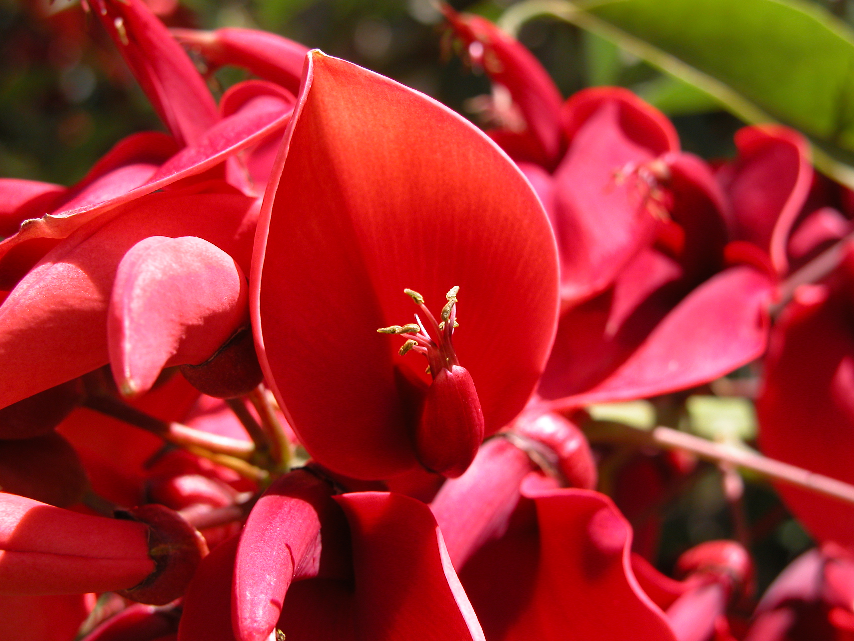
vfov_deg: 19.9
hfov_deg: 26.3
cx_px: 427
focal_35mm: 74
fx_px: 1826
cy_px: 320
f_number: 4.7
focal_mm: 18.8
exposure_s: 1/196
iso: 100
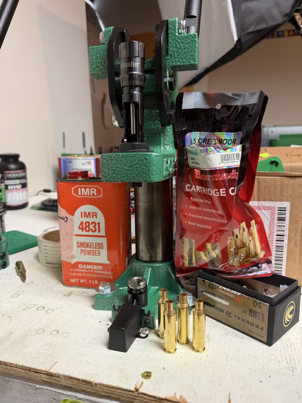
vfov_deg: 71.6
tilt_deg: -12.5
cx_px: 151
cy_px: 202
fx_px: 279
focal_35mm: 24
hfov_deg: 56.8
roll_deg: +0.7
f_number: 1.78
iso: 250
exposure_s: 1/60
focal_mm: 6.76
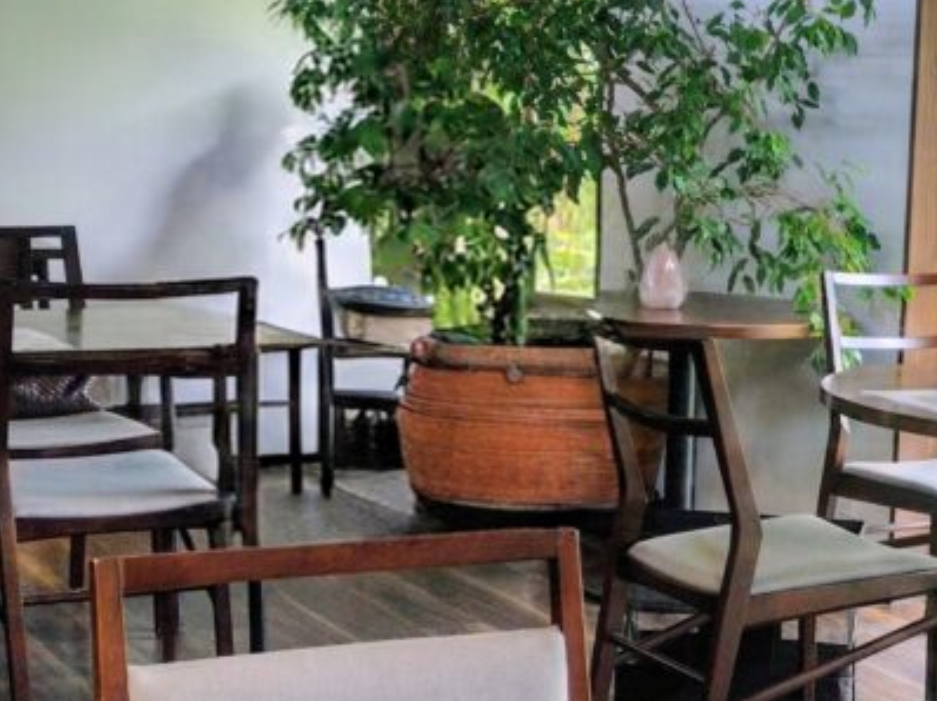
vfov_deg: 19.7
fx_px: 2002
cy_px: 565
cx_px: 845
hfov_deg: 25.5
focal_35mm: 74
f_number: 1.9
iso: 134
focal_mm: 5.6
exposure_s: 1/120
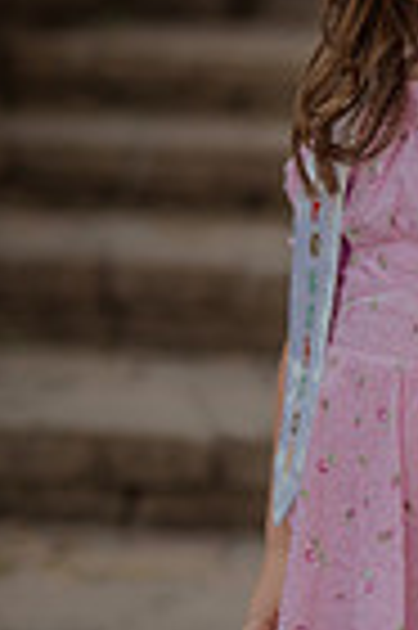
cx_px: 591
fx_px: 2811
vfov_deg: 12.8
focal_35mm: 161
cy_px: 423
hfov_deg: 8.4
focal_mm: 50
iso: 80
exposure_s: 1/250
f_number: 2
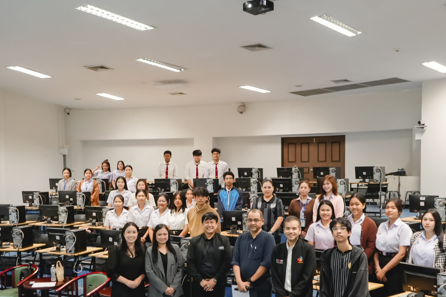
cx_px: 251
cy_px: 196
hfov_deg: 50.6
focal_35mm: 38
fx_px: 471
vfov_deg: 34.8
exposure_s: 1/30
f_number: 4
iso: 1600
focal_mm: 18
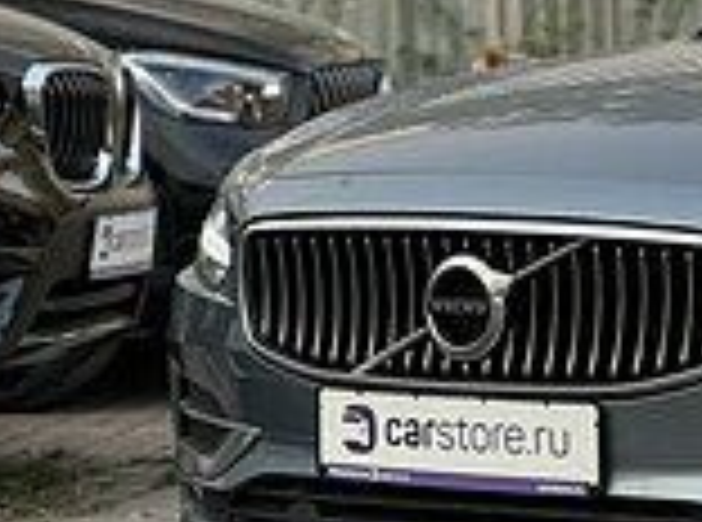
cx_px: 1184
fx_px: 5479
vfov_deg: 5.5
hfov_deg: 7.2
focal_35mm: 271
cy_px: 230
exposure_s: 1/99
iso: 125
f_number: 2.8
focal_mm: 9
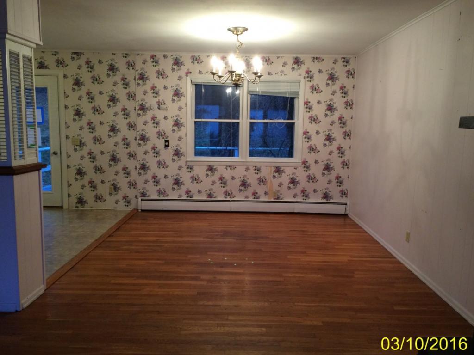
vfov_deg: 48.2
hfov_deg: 61.7
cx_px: 237
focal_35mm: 29
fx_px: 397
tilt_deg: -6.9
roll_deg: +0.4
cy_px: 178
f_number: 2.2
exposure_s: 1/30
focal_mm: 4.15
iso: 125
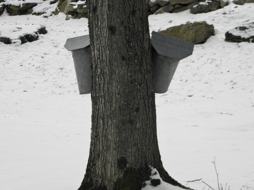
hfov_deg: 13.3
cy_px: 95
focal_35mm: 149
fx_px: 1093
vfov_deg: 10.0
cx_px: 127
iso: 100
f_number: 5
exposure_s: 1/400
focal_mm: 26.8
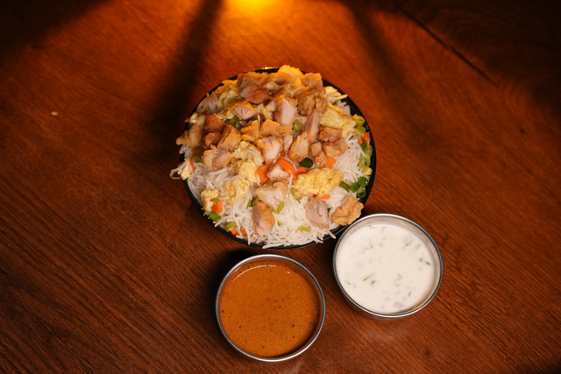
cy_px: 187
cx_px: 280
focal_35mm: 85
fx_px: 1325
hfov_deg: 23.9
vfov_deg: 16.1
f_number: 3.2
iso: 1600
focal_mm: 85
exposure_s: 1/1000
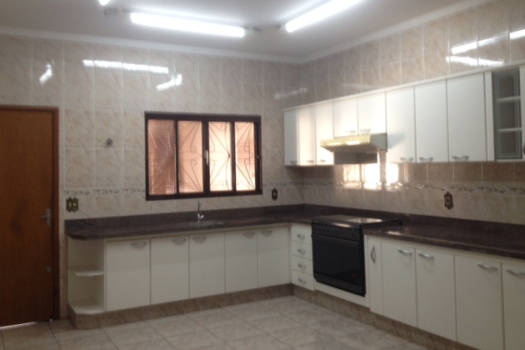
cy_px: 157
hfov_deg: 51.9
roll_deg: -0.1
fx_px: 540
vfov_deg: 35.9
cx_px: 263
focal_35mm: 37
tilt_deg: -3.0
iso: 80
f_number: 2.4
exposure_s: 1/20
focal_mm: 4.28
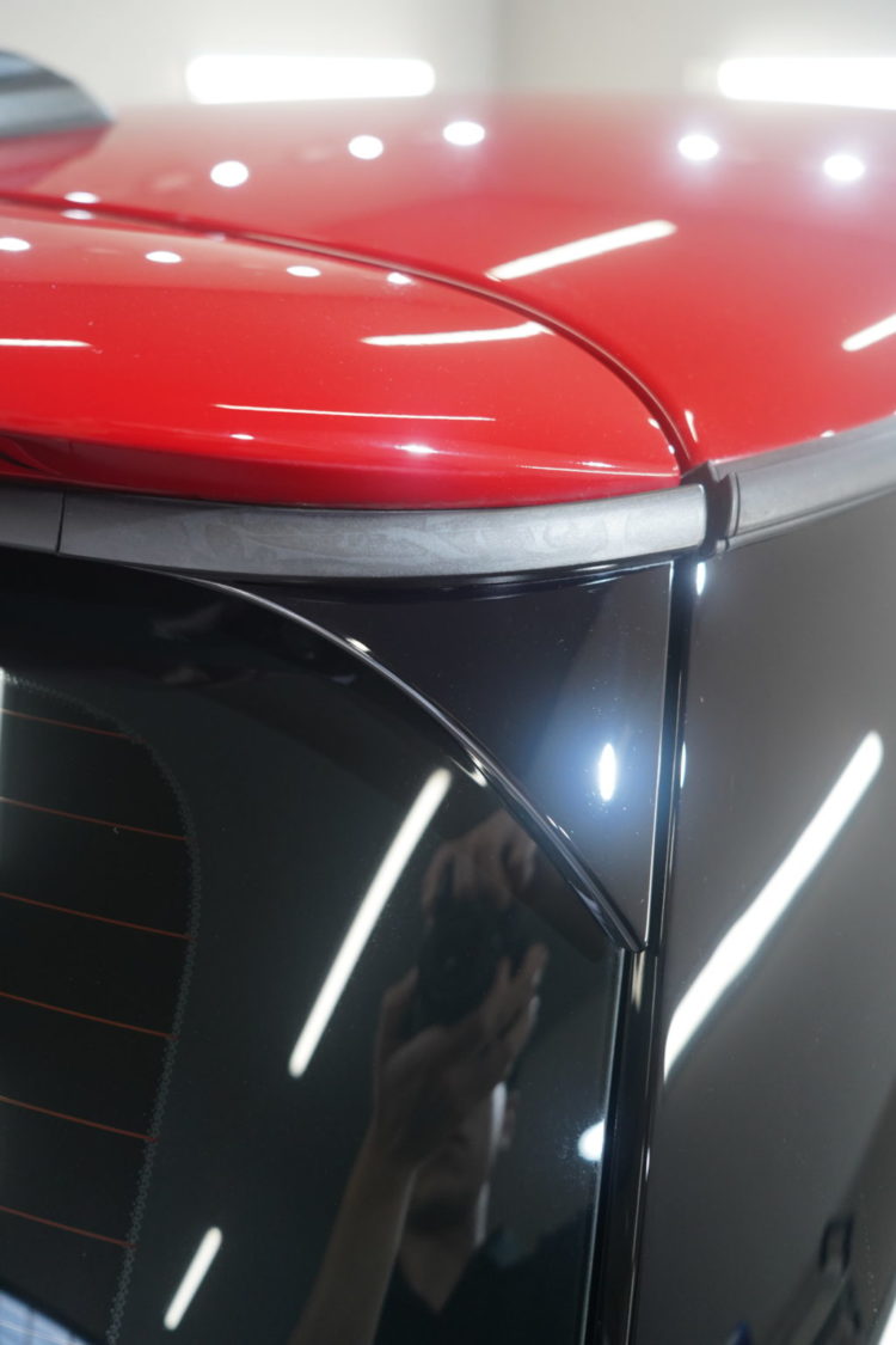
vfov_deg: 61.9
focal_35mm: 30
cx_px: 448
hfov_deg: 43.6
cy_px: 672
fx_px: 1120
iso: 1600
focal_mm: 30
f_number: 4.5
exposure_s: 1/100
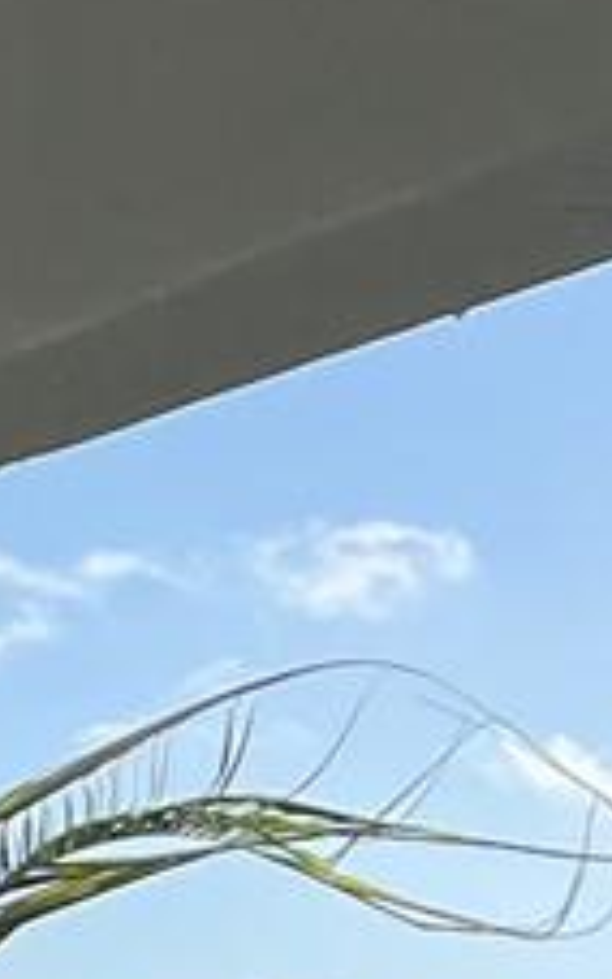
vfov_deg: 9.5
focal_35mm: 194
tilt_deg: -9.1
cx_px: -2263
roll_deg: +1.2
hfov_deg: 5.4
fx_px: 5174
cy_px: 2385
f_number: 1.5
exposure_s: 1/1468
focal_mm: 5.7
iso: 50
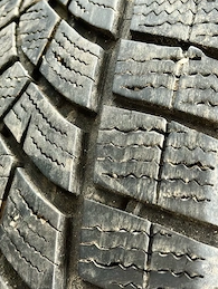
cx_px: 56
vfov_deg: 26.2
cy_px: 115
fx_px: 620
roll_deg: -11.3
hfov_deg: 19.8
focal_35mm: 74
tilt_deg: -39.3
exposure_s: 1/35
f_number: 1.78
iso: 500
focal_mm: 6.76
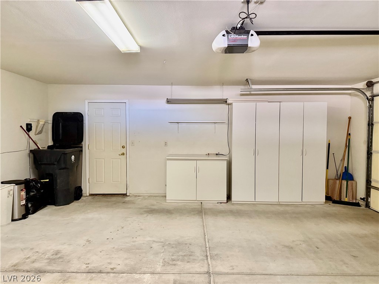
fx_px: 263
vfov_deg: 56.8
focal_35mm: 24
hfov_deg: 71.6
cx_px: 190
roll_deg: -1.1
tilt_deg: -1.7
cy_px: 142
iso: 640
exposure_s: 1/60
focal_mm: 6.76
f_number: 1.78
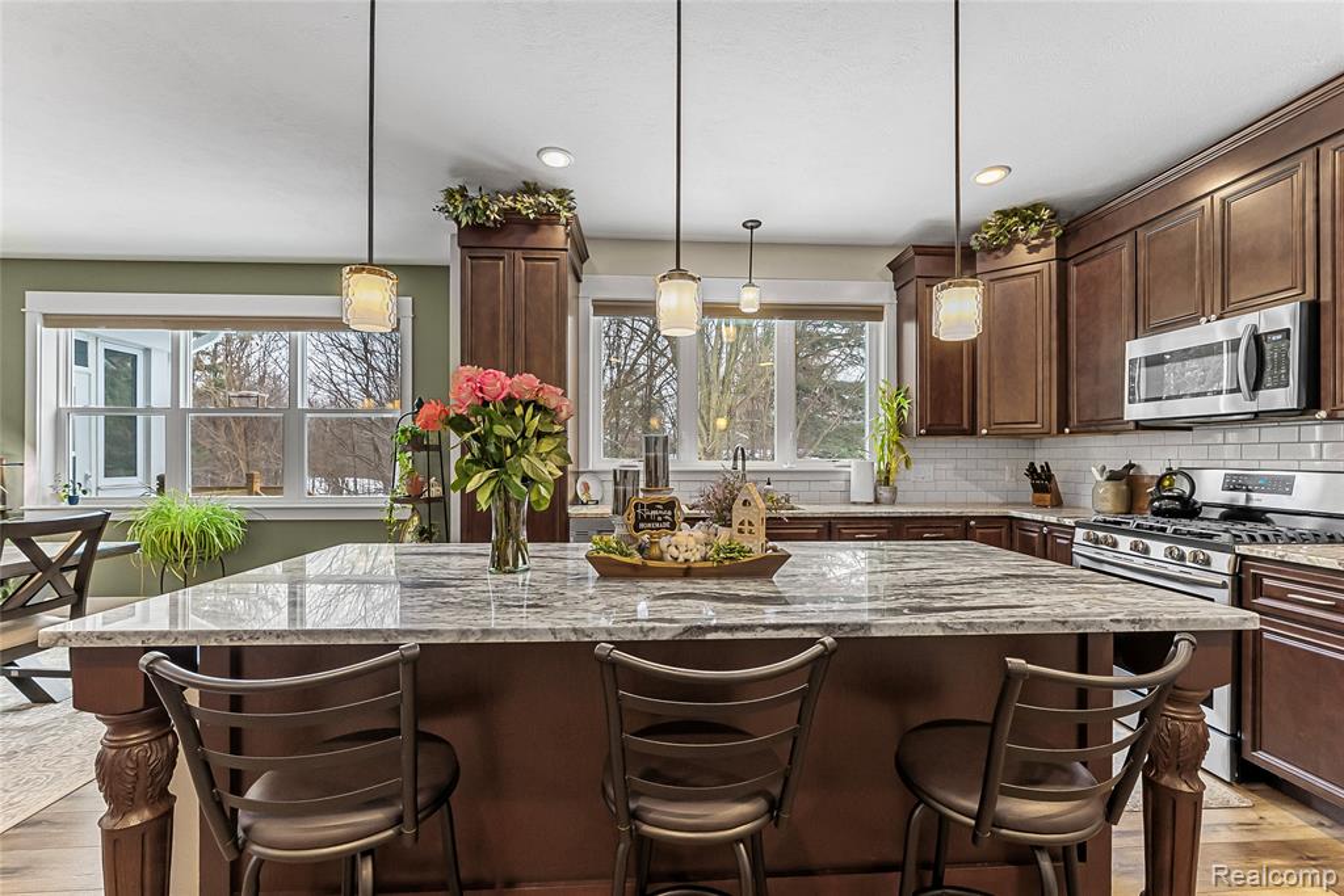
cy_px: 448
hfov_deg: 101.9
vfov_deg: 78.9
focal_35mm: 15
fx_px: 545
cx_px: 672
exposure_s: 1/50
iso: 3200
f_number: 9
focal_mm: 14.6
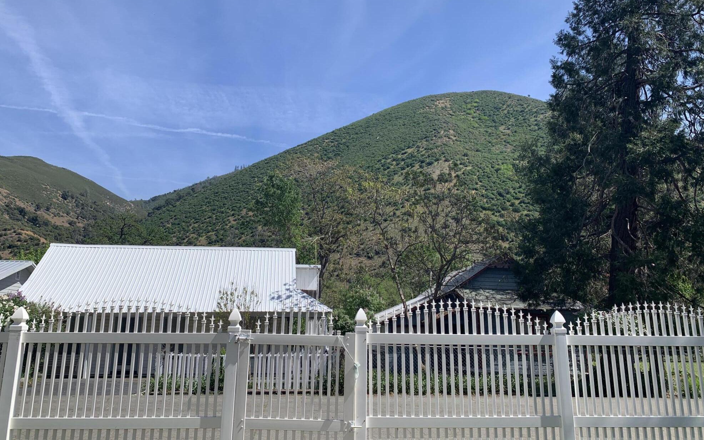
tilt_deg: +12.0
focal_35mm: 28
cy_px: 207
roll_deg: -0.3
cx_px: 351
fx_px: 537
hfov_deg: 66.5
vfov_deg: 44.5
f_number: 1.8
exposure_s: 1/2208
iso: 25
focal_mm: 4.25
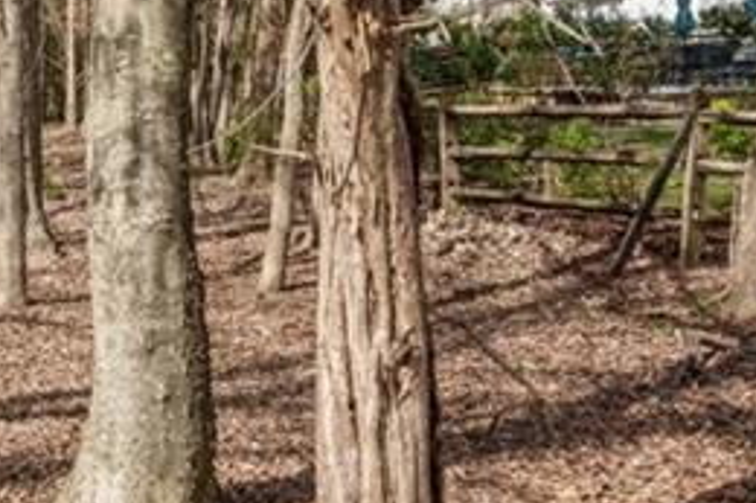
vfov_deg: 20.7
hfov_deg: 26.8
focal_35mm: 63
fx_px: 1322
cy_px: -31
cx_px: -233
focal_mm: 16
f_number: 10
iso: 125
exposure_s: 1/125
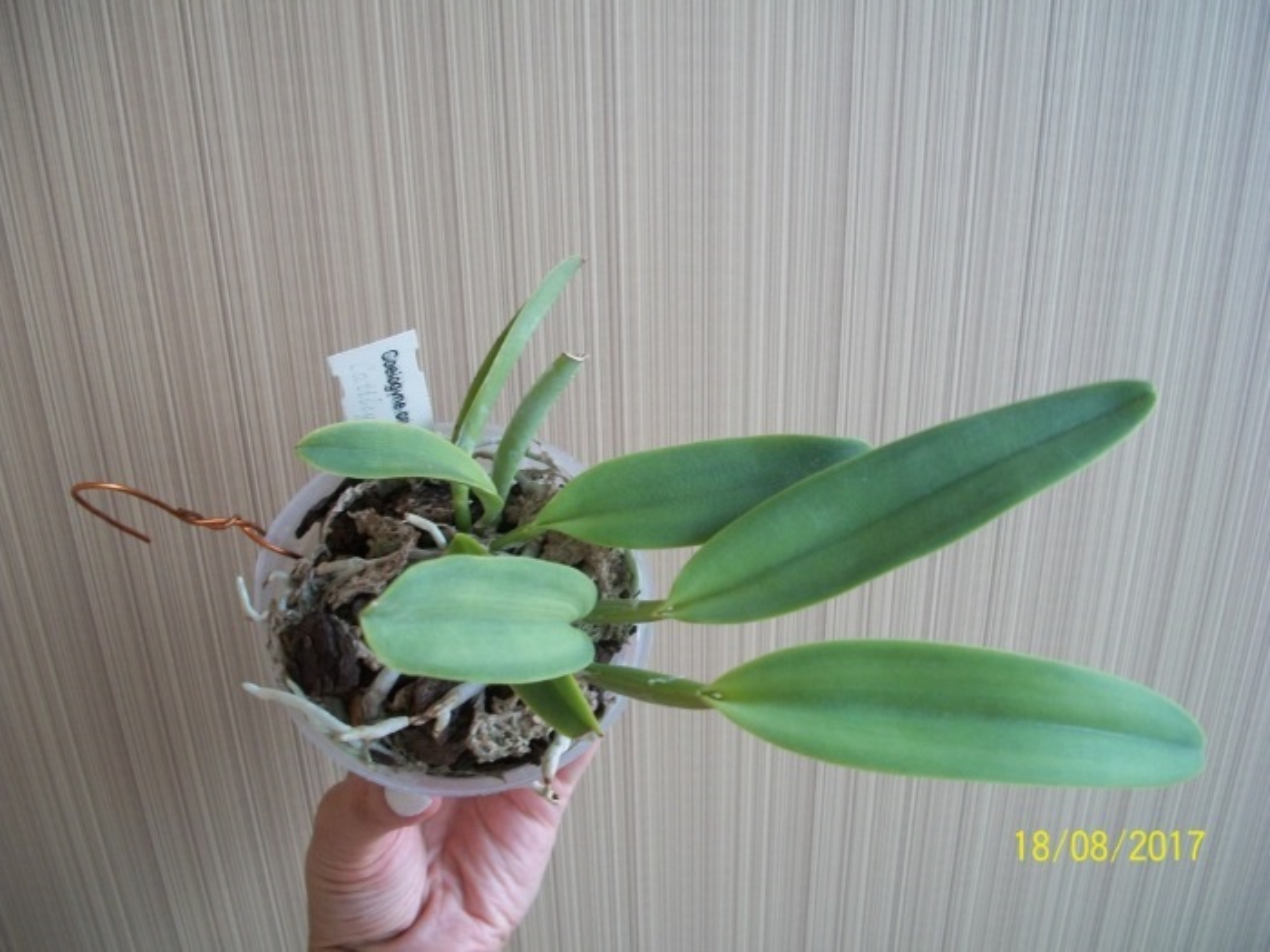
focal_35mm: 35
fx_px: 1284
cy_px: 476
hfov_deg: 52.6
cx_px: 635
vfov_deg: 40.7
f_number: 3.1
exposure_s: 1/8
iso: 203
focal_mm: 6.3
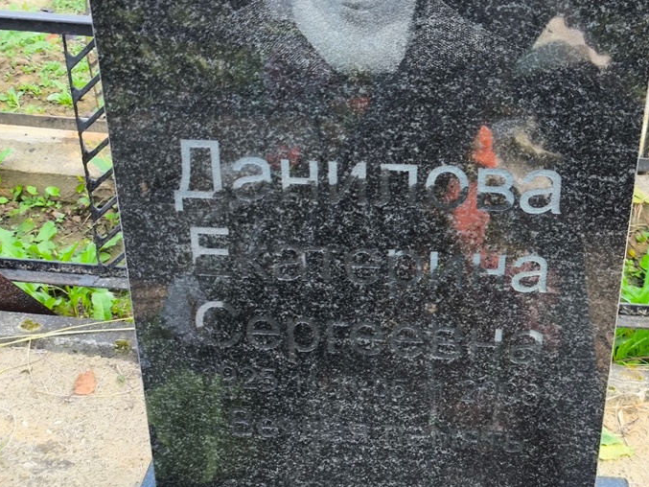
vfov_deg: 24.8
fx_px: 1106
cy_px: 234
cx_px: 370
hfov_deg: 32.6
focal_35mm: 59
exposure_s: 1/120
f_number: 1.7
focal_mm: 4.71
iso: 100
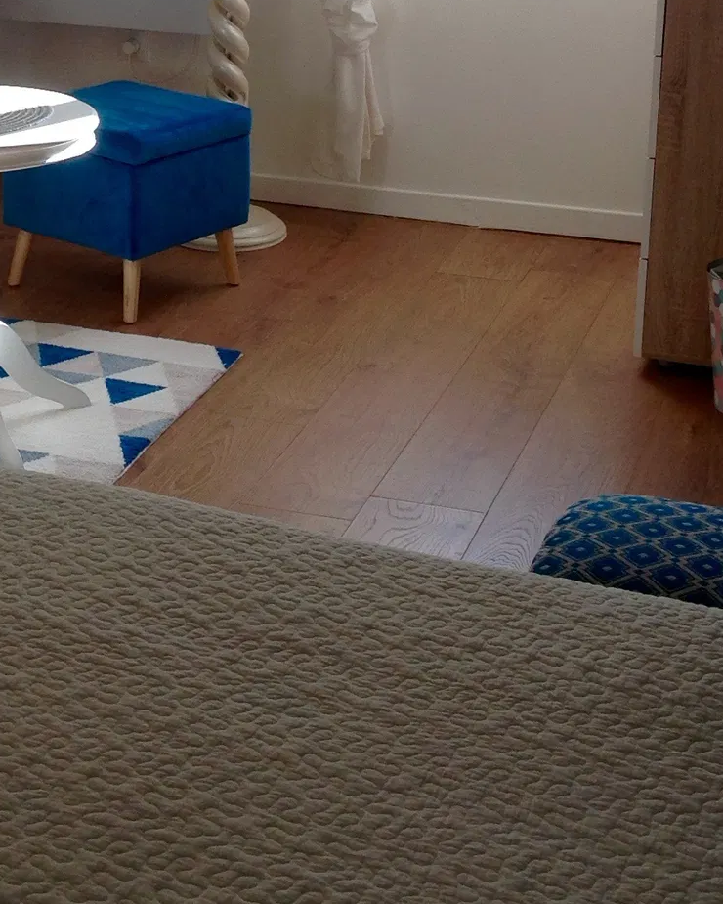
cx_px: 106
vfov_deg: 23.6
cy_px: 117
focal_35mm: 79
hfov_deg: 19.1
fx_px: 2113
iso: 50
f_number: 2.4
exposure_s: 1/150
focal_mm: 4.28
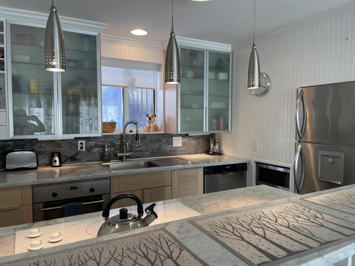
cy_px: 133
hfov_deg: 67.3
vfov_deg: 53.1
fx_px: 267
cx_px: 178
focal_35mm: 26
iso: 64
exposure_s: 1/120
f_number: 1.6
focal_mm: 4.2
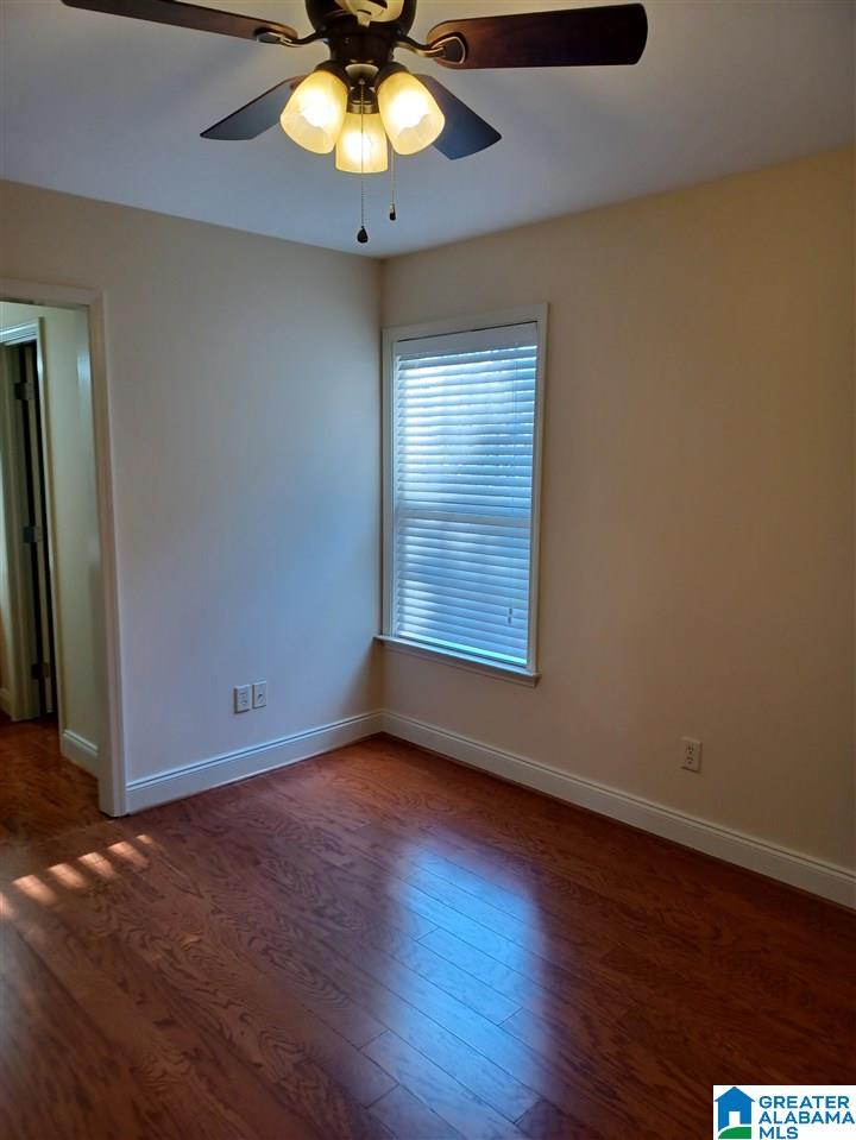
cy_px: 570
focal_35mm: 25
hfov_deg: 54.9
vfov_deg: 69.4
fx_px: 824
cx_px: 428
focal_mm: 4.6
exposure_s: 1/59
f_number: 1.8
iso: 250
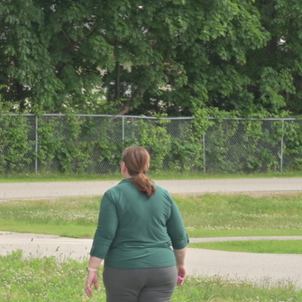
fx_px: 4086
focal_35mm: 414
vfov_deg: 4.2
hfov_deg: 4.2
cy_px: 115
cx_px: -388
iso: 100
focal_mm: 102
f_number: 6.3
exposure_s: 1/250
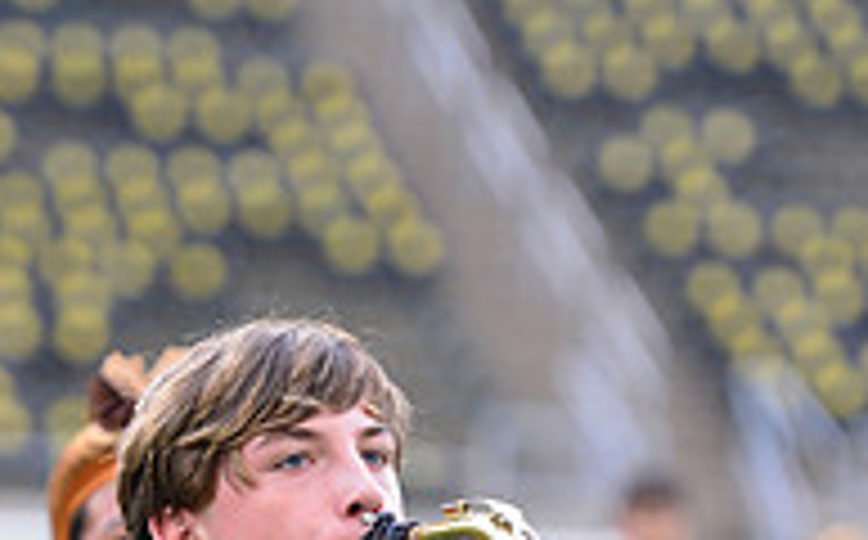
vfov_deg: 3.0
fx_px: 10393
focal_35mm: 440
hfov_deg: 4.8
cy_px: 990
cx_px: 268
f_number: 4.5
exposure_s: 1/250
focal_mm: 185
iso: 640
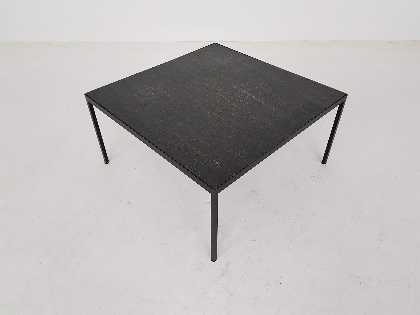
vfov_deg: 53.1
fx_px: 315
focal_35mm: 26
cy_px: 158
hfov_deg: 67.3
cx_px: 210
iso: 200
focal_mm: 4.2
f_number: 1.7
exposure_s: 1/50
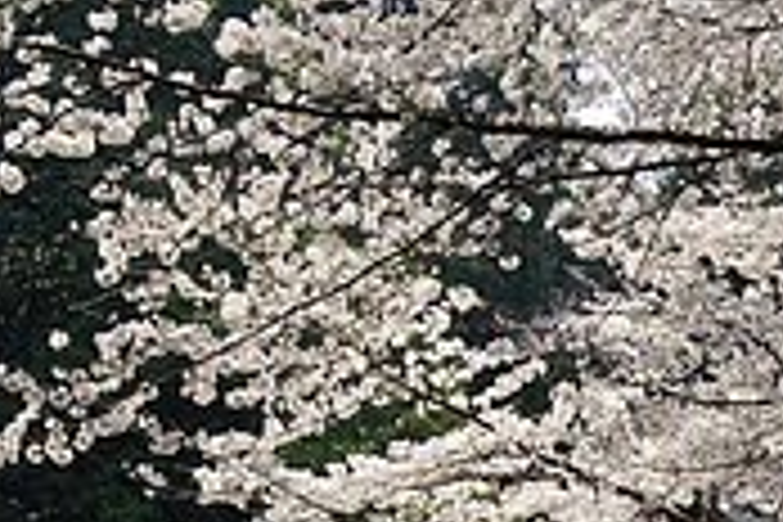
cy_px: 664
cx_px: 850
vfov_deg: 9.8
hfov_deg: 14.5
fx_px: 3001
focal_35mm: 138
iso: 1000
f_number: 9
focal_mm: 47
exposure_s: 1/1600
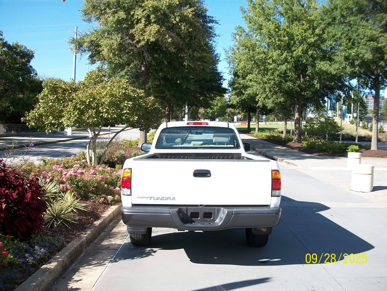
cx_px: 194
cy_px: 146
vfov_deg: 44.2
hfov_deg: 56.8
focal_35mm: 32
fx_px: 358
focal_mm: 5.7
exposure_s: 1/500
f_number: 2.9
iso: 80
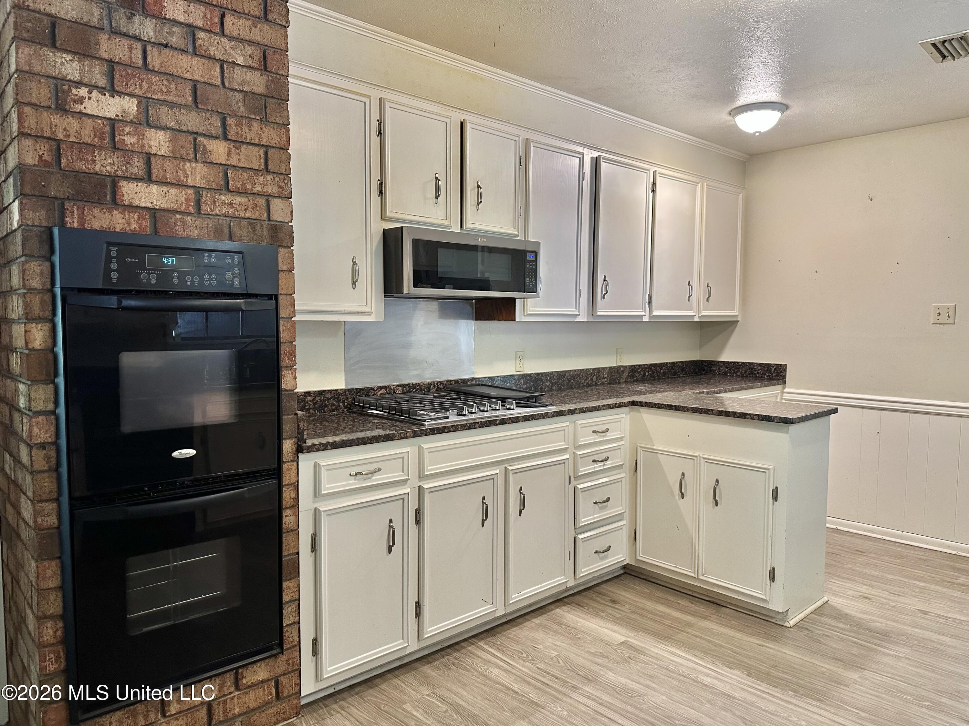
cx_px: 484
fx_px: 672
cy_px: 363
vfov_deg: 56.8
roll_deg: -0.3
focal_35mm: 24
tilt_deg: -3.9
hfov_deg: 71.6
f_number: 1.78
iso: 320
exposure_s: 1/60
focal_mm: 6.86
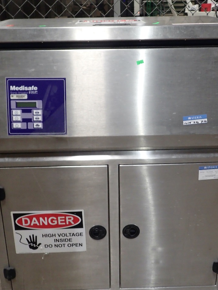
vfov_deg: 44.7
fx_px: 353
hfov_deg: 34.4
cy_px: 127
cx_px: 114
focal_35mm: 42
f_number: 2.3
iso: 400
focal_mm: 5.5
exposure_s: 1/30
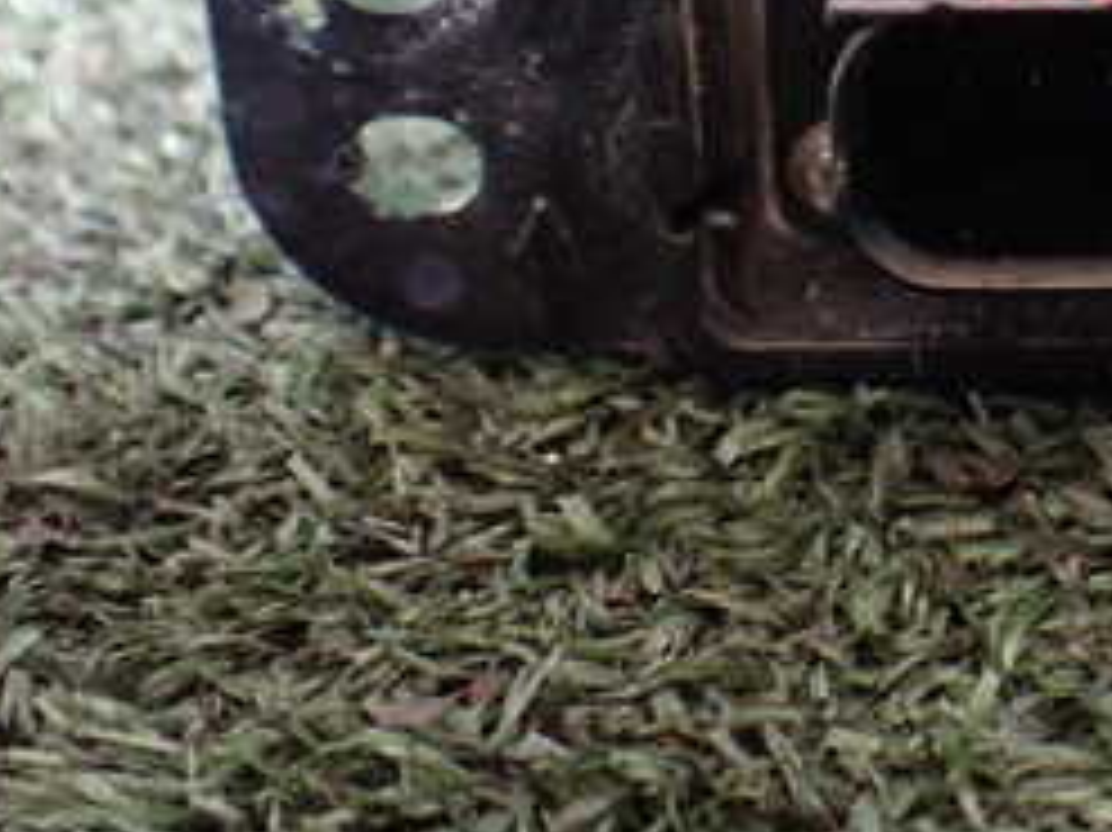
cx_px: 1071
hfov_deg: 25.6
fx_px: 2344
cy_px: -54
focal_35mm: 73
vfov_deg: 19.4
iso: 800
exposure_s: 1/40
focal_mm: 5.4
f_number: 2.3
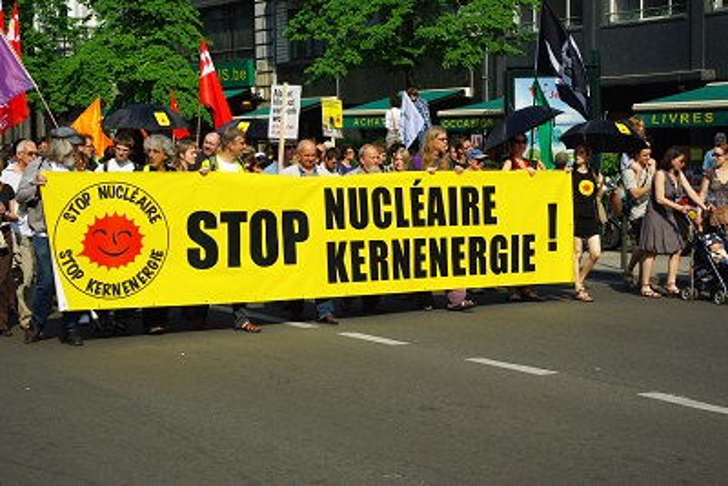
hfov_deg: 27.0
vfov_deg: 18.2
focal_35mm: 75
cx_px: 364
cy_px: 243
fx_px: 1517
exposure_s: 1/250
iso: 100
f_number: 8
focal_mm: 50
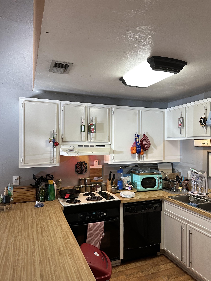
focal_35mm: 24
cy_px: 140
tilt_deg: +0.6
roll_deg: -2.3
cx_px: 106
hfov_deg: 56.8
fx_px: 195
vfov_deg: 71.6
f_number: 1.78
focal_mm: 6.86
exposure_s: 1/120
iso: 200
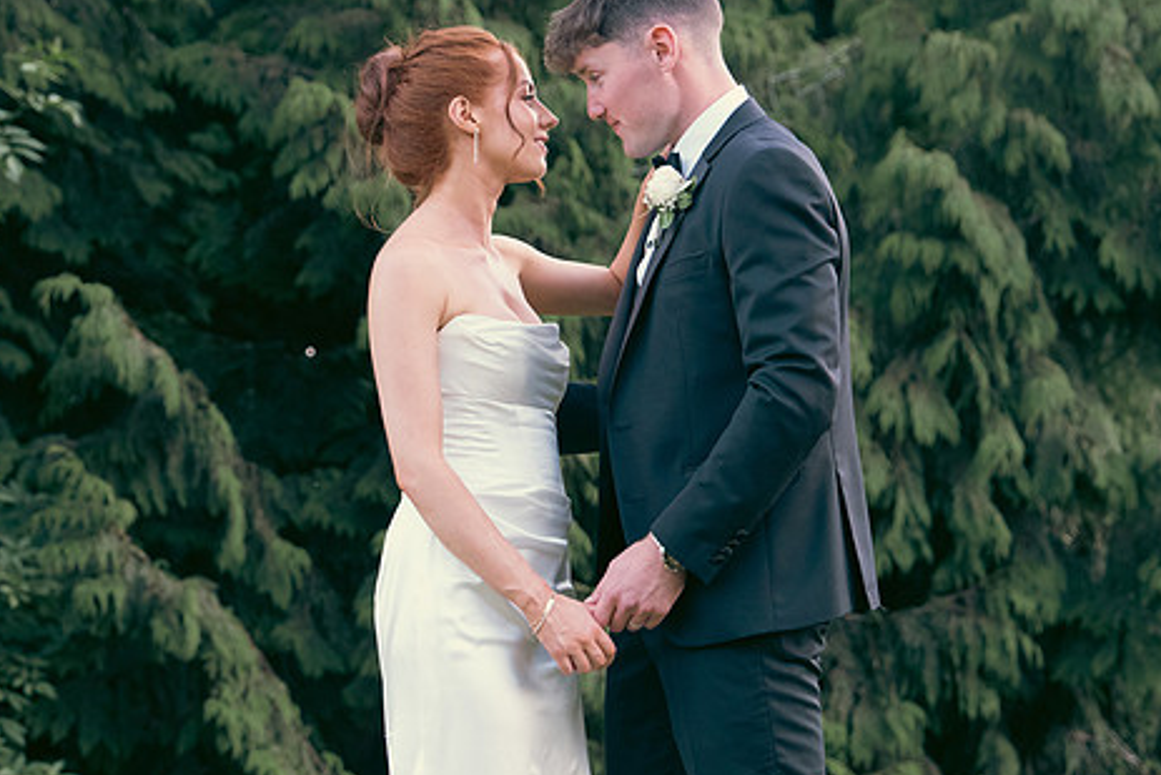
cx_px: 569
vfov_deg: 12.6
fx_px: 3516
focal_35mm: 109
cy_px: 352
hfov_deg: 18.7
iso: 2500
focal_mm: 58
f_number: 3.5
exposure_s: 1/320
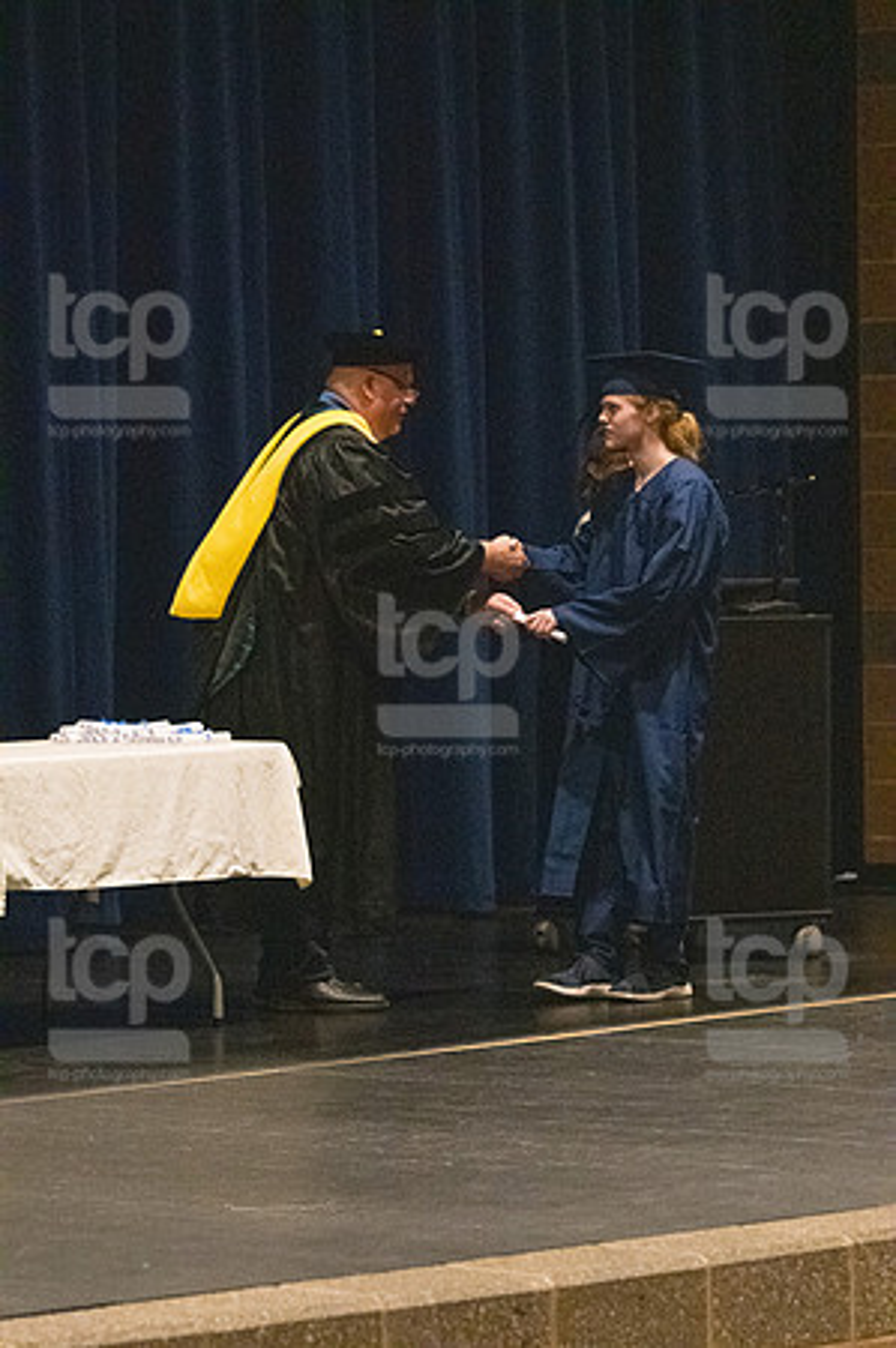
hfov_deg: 8.3
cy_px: 674
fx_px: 6174
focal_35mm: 165
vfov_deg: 12.5
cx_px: 448
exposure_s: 1/400
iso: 10000
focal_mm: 110
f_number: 3.2
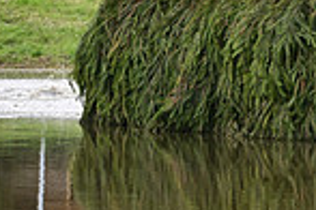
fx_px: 3818
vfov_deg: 3.1
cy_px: -134
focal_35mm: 435
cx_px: 576
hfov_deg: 4.7
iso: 500
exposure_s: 1/1250
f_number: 4.5
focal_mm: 110
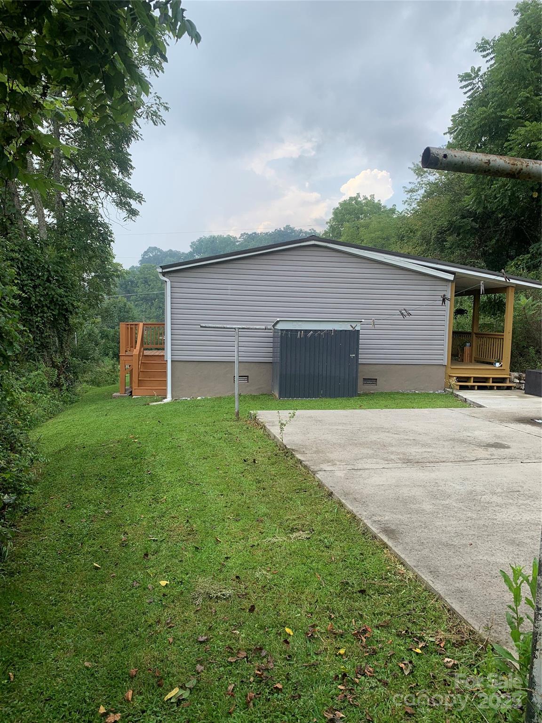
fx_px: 543
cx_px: 271
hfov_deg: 53.1
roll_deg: -1.7
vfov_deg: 67.3
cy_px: 362
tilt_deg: -3.1
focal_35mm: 26
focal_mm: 4.25
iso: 25
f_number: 1.8
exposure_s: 1/627
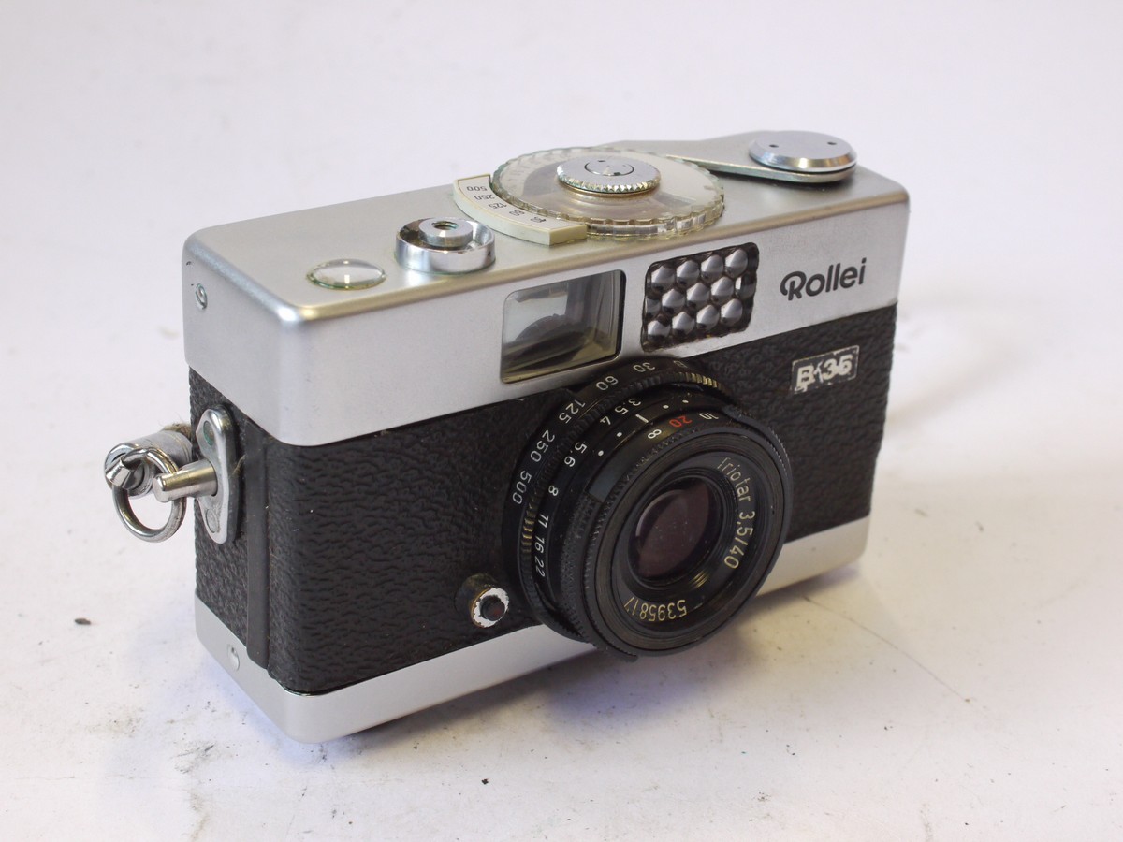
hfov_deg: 32.2
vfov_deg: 24.4
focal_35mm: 60
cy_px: 421
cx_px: 562
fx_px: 1946
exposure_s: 1/50
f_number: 9
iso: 800
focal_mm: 30
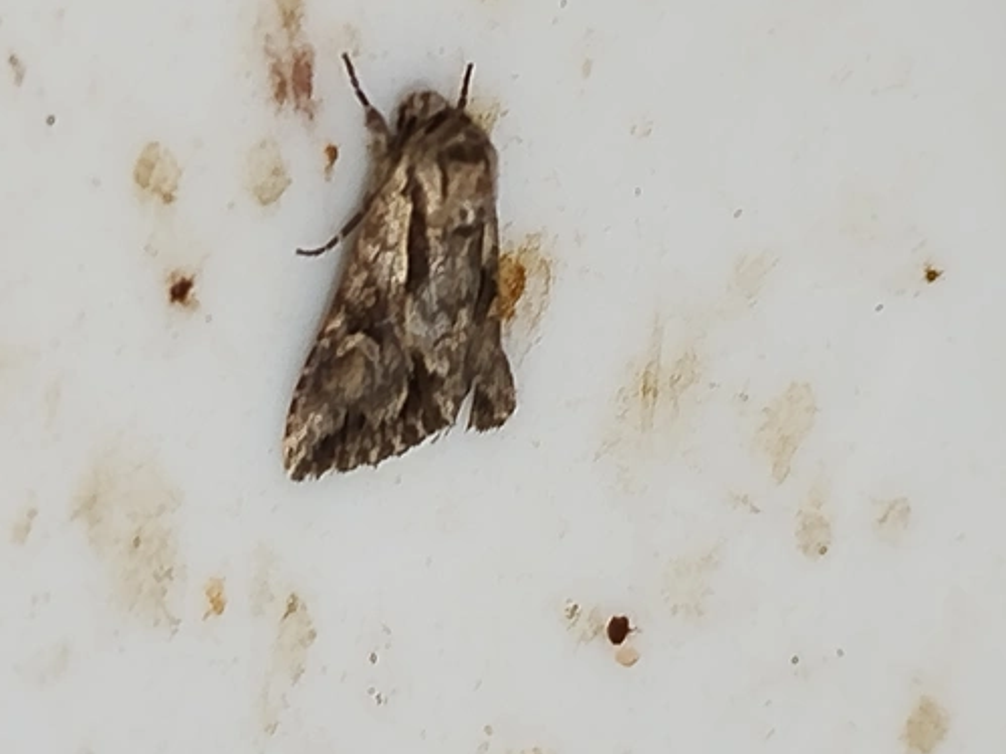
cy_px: 288
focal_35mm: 141
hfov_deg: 14.0
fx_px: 4097
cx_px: 379
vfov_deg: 10.5
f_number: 1.7
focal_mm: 5.31
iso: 100
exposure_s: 1/50
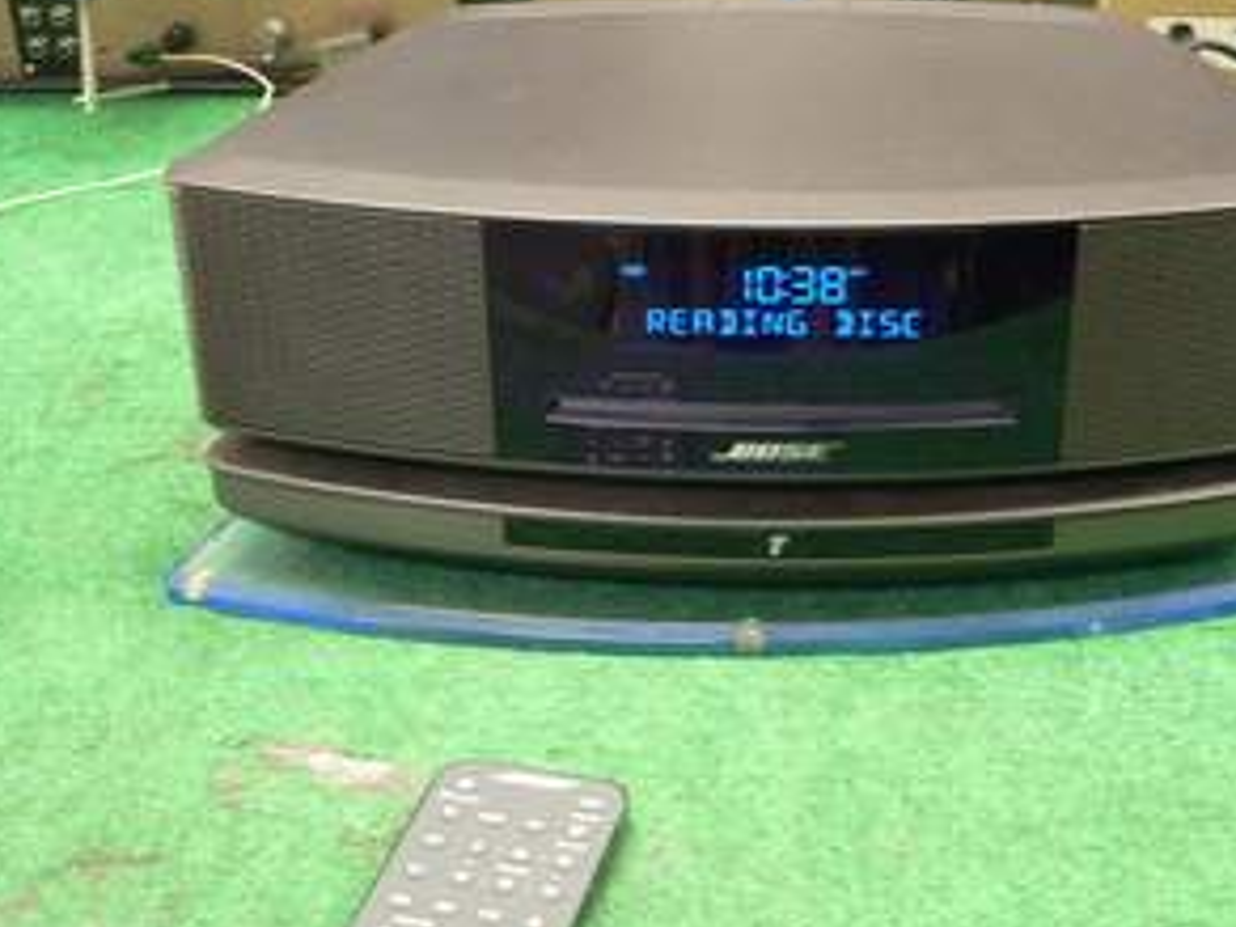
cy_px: 468
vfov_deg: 26.1
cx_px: 775
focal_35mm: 56
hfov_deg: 34.2
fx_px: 2000
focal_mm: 7.1
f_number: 2.8
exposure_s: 1/5
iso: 200
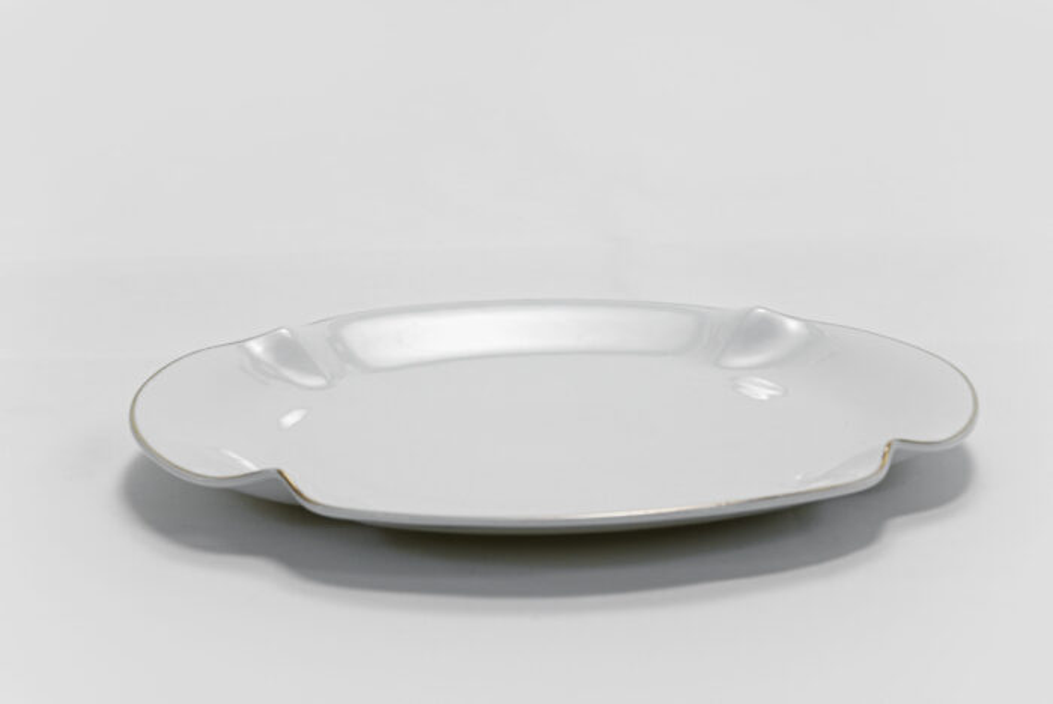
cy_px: 352
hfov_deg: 28.8
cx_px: 526
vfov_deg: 19.5
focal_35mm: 70
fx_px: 2049
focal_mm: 70
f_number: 13
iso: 3200
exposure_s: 1/100
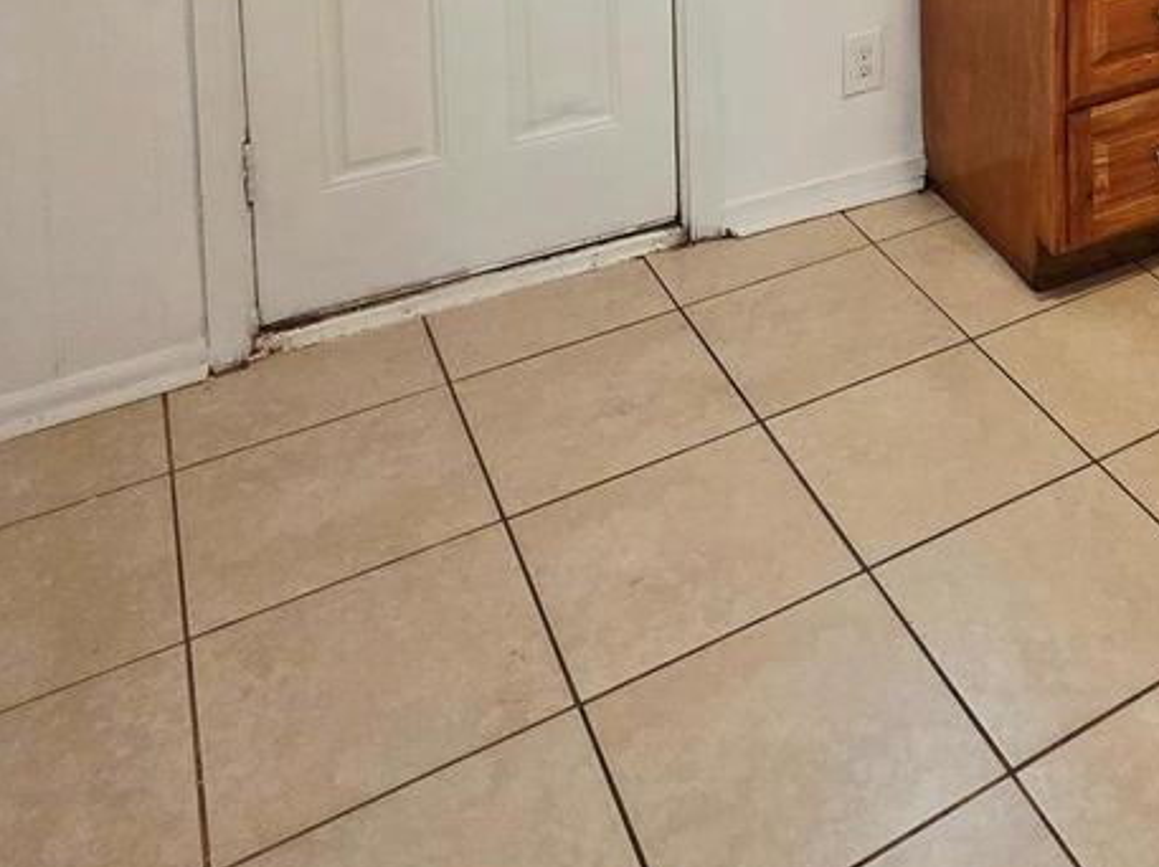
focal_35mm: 41
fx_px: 1372
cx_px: 1131
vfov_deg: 26.4
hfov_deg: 40.7
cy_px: -403
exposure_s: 1/120
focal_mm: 2.2
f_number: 1.9
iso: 320
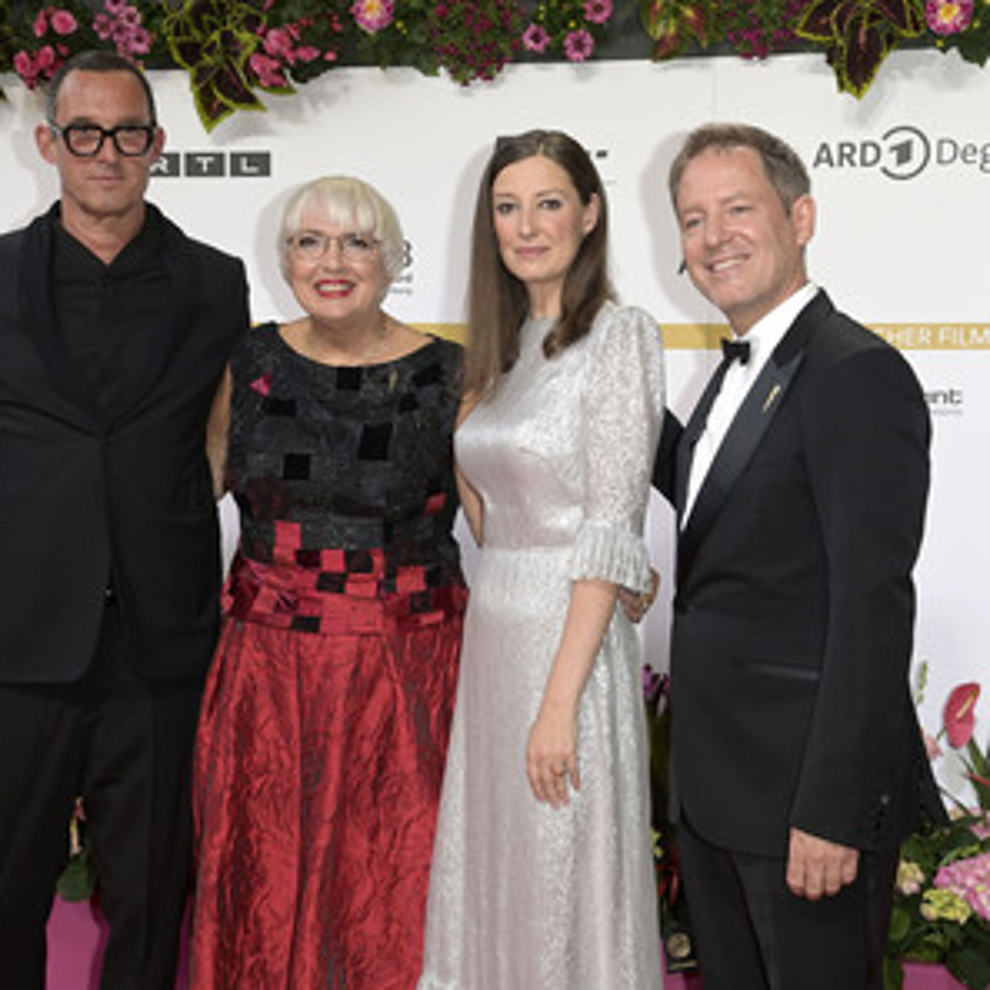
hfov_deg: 24.3
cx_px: 438
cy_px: 497
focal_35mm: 71
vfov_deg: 24.3
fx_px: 2297
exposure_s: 1/250
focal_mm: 55
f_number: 5.6
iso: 640
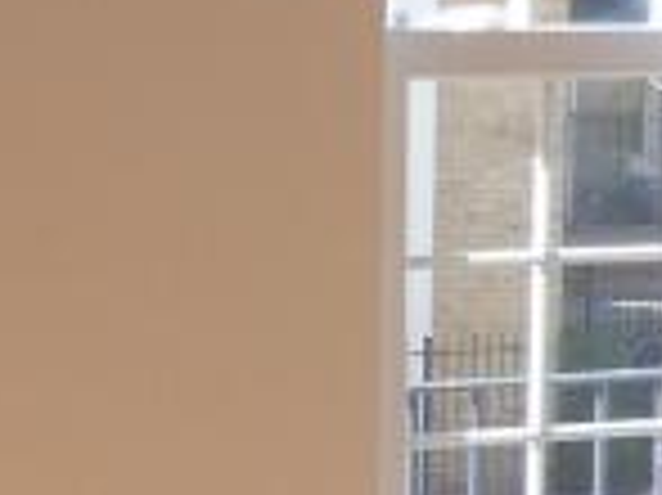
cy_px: 585
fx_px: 3191
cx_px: 108
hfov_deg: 11.8
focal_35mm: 167
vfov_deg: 8.8
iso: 100
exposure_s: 1/125
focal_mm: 4.3
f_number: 4
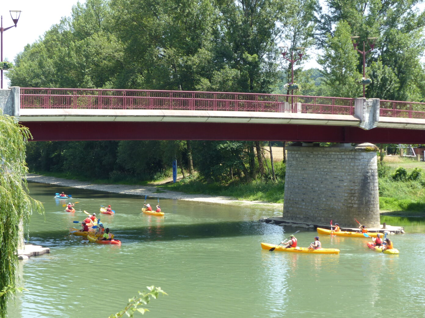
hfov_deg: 26.0
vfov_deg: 19.6
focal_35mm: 75
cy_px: 159
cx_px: 212
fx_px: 921
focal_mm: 13.5
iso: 100
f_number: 4
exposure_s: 1/320
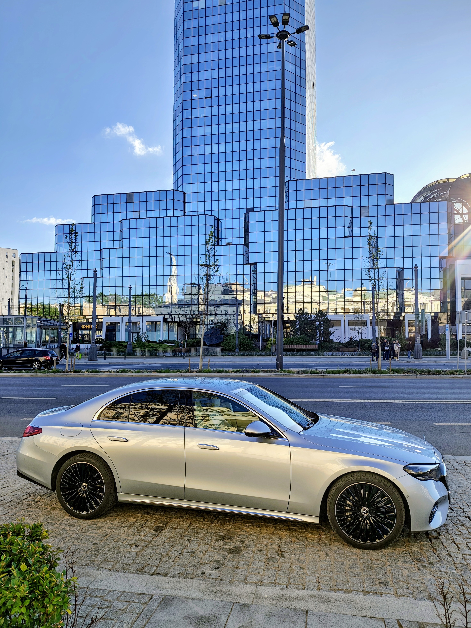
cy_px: 308
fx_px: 435
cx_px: 238
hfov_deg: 56.8
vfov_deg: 71.6
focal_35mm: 24
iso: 100
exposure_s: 1/804
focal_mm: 6.57
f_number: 1.6
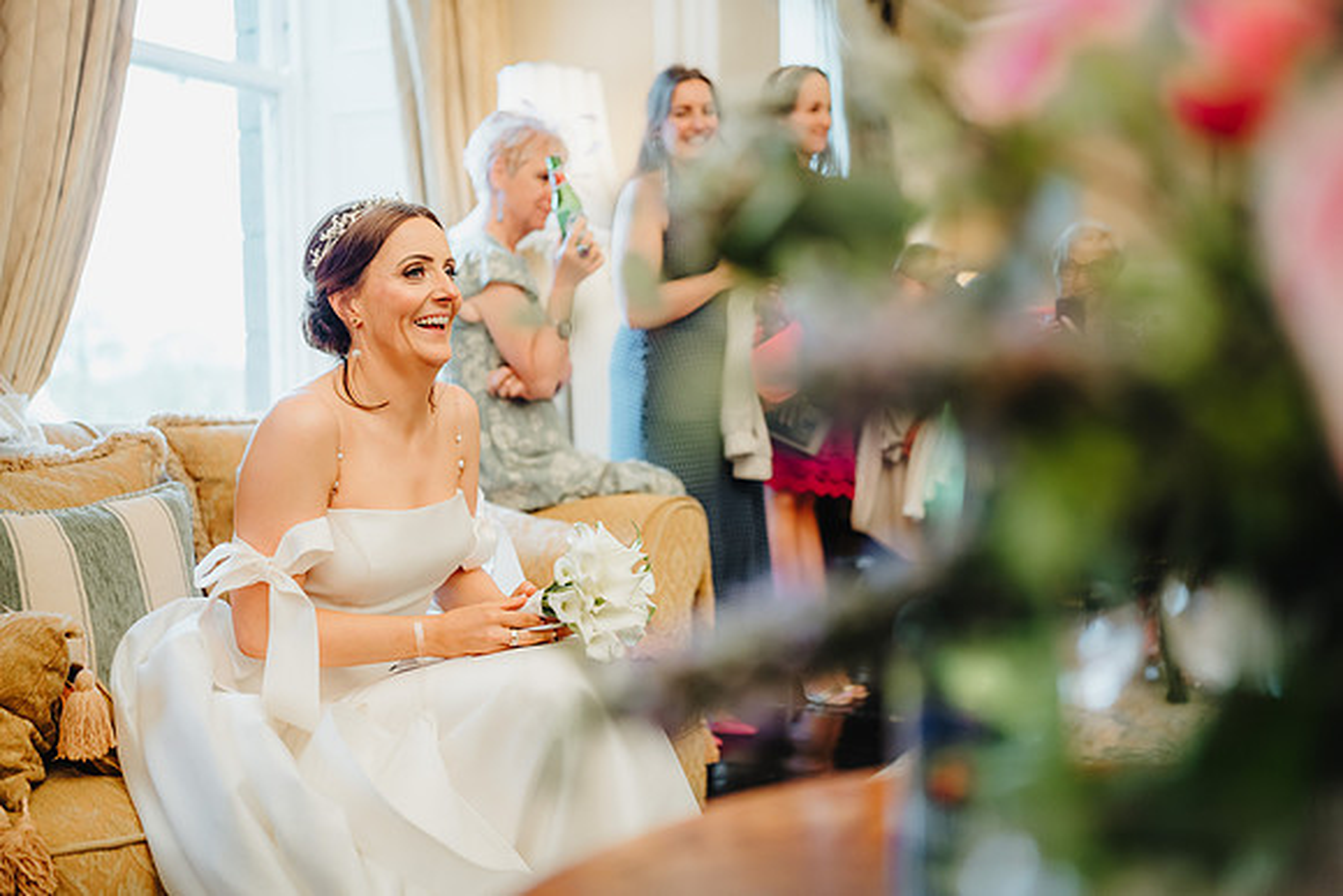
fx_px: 1306
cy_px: 448
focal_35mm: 35
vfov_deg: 37.9
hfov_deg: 54.4
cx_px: 672
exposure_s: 1/200
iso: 500
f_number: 1.4
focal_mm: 35
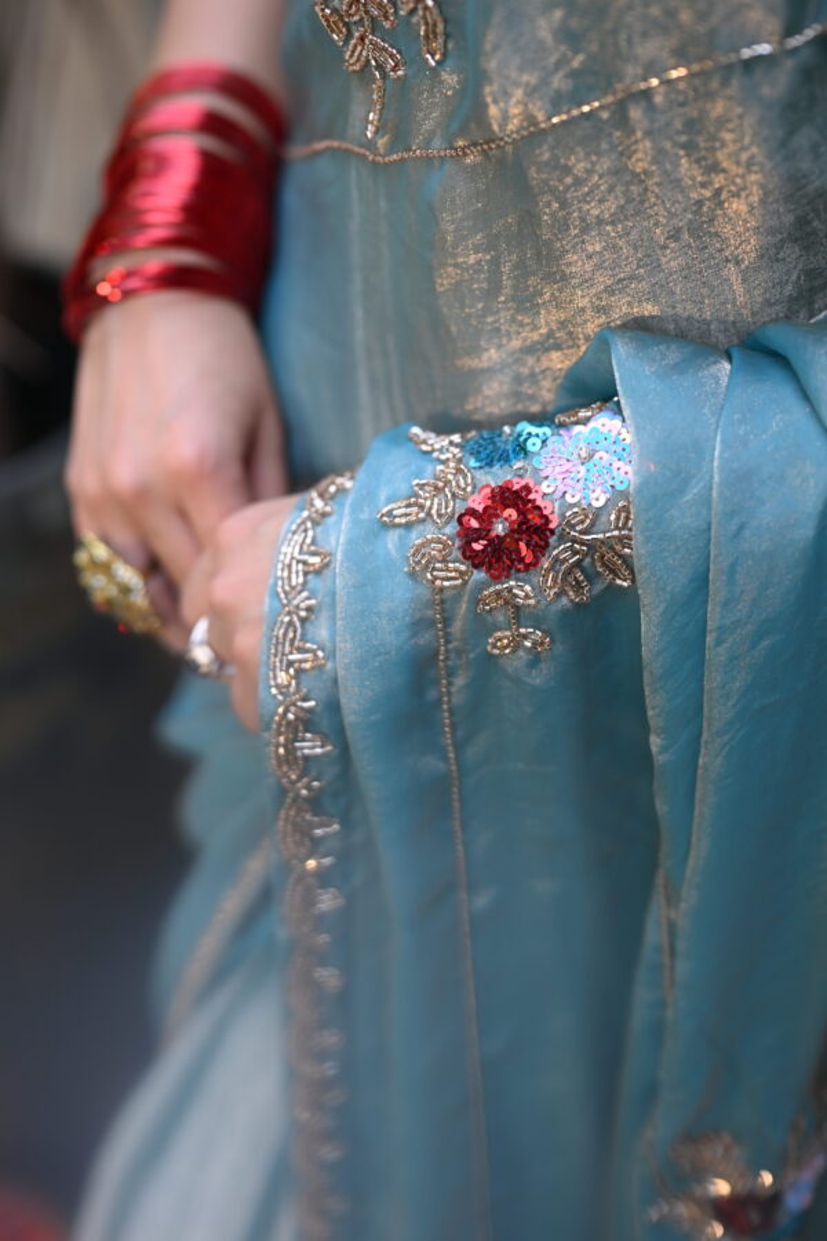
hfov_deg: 27.0
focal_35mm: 50
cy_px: 620
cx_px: 414
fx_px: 1723
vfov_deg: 39.6
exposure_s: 1/100
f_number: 2.2
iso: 250
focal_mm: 50
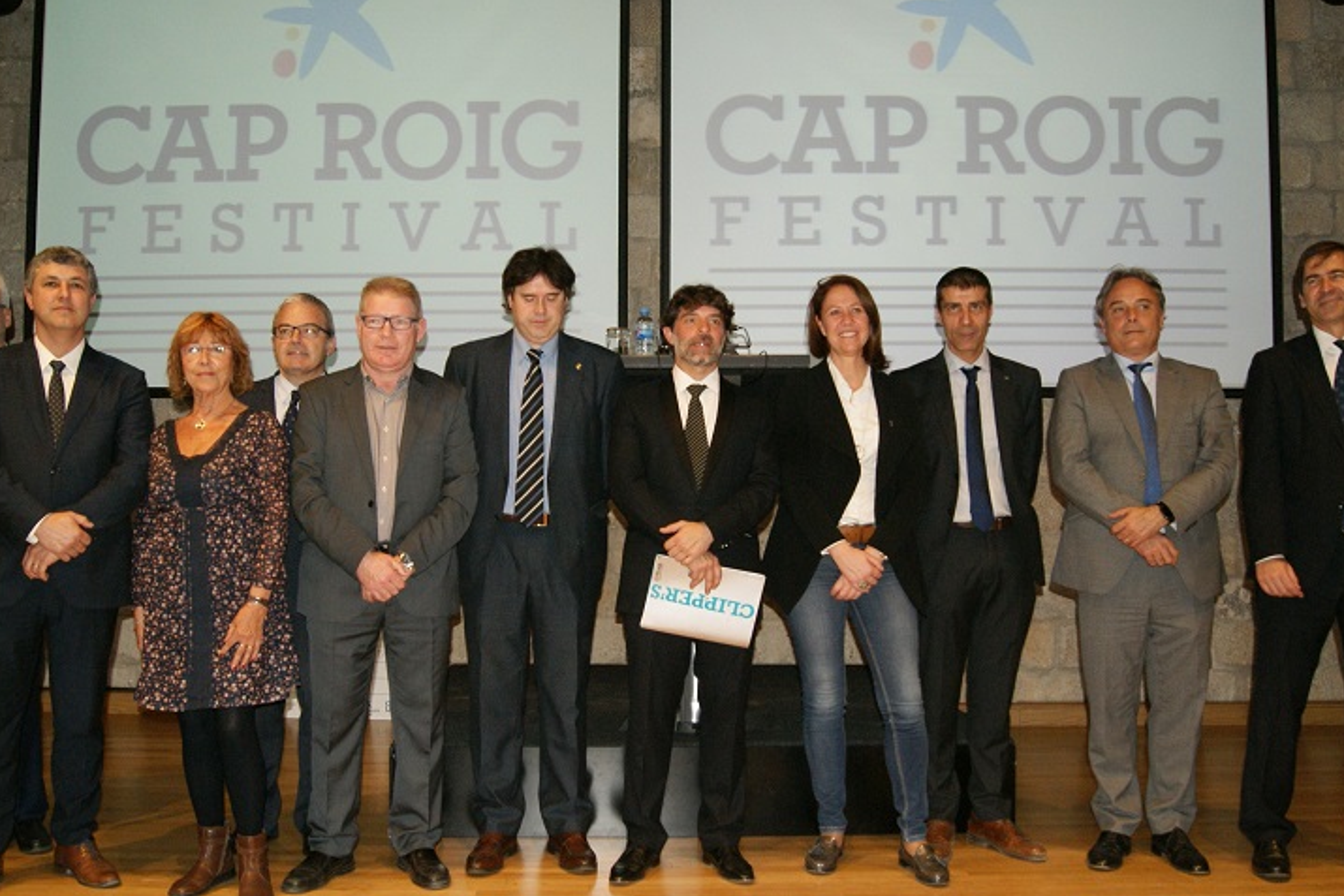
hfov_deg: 55.7
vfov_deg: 38.9
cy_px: 471
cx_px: 618
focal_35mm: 34
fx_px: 1270
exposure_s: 1/100
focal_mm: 18
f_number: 5.6
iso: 400
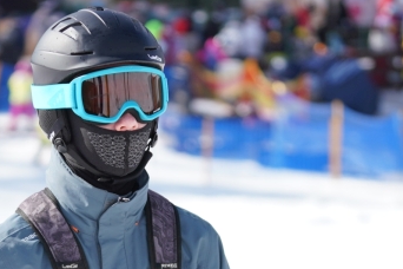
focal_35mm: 311
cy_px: 376
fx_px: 3481
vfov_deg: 4.4
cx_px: 74
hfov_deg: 6.6
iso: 160
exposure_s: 1/800
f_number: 4
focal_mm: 104
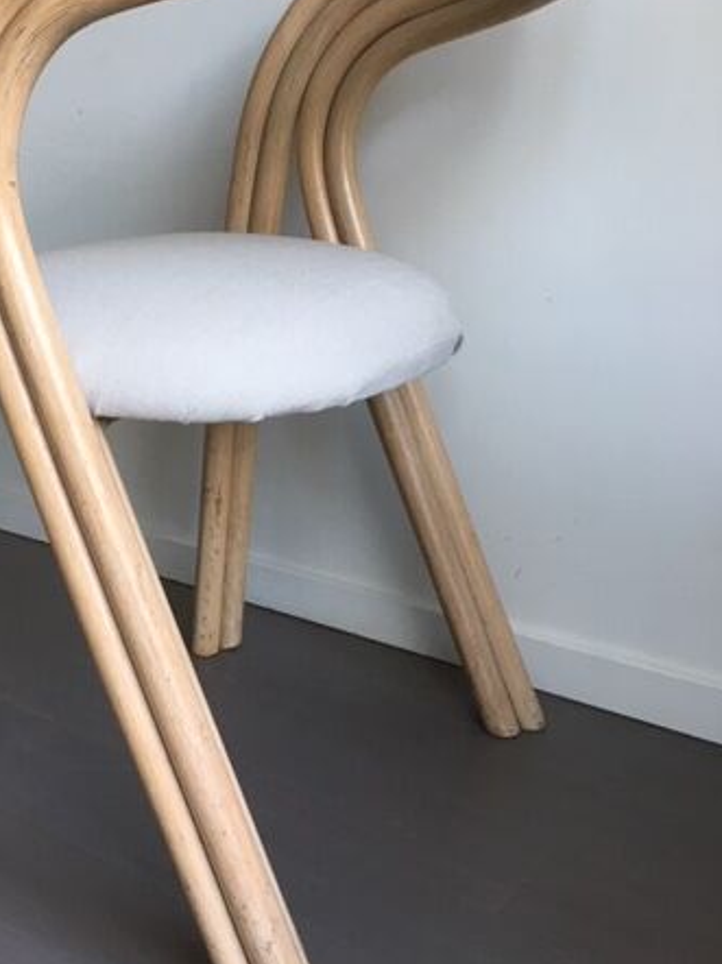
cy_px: 390
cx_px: 207
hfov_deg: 33.8
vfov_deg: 44.6
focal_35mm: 42
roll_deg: +1.0
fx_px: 1169
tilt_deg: -13.6
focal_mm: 4.15
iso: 40
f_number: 2.2
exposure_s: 1/33
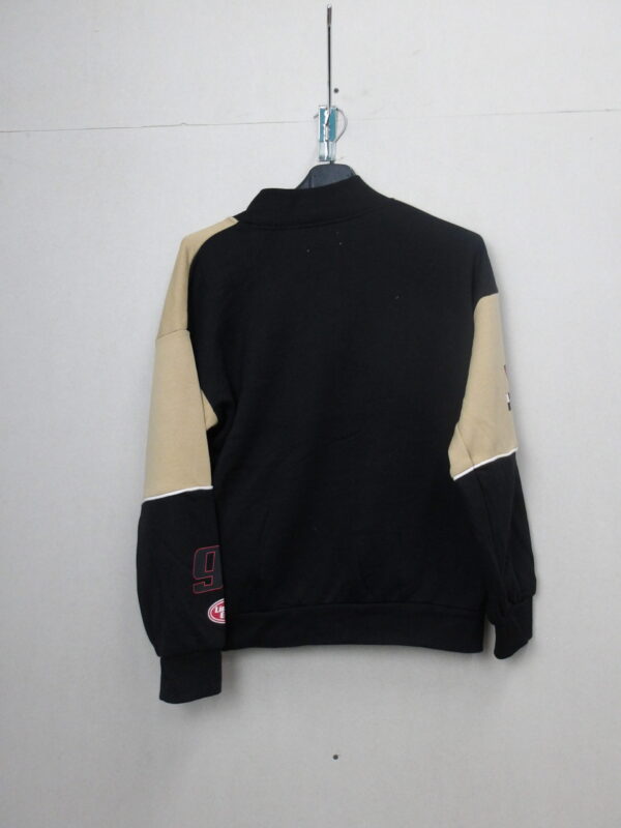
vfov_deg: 65.3
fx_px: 646
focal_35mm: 27
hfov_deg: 51.4
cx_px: 310
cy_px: 414
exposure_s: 1/60
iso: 525
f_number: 3
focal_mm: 4.9
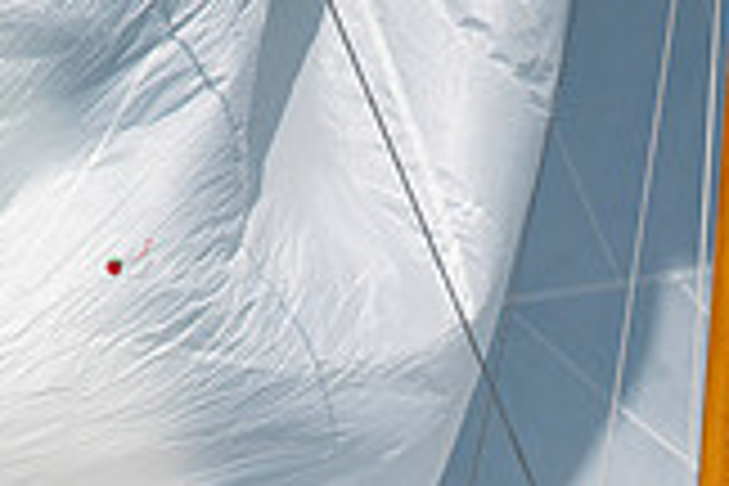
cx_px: 590
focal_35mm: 1614
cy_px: 677
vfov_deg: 0.9
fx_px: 32681
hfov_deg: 1.3
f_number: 4
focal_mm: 300
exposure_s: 1/5000
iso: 200
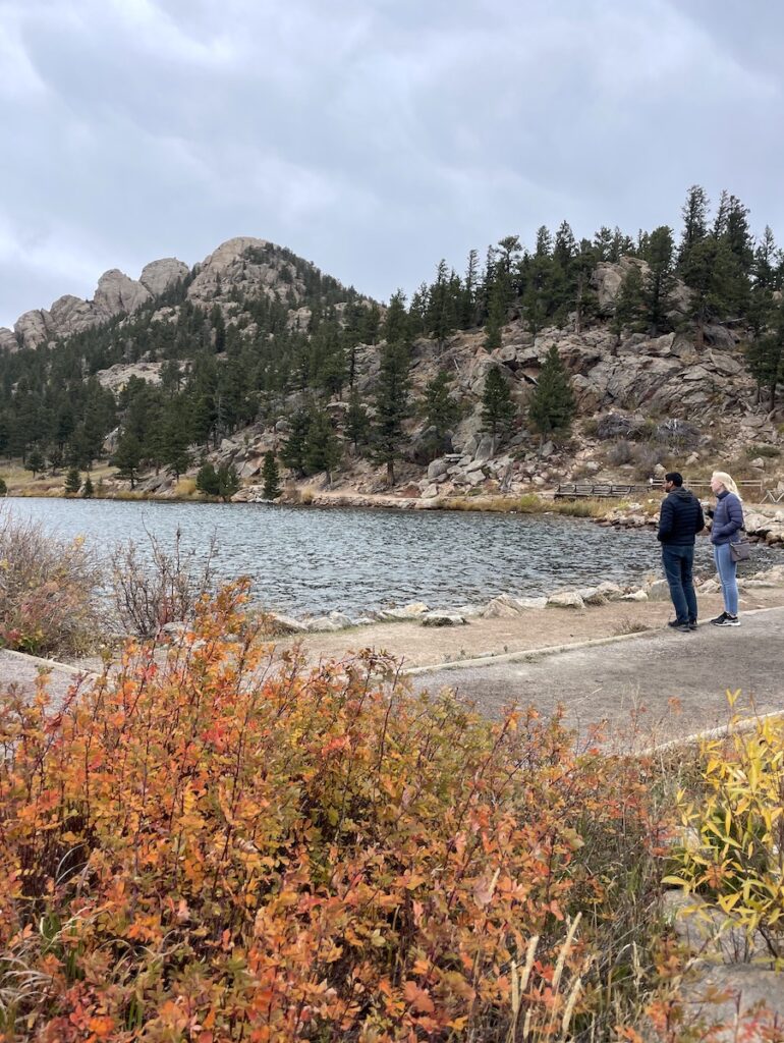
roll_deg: -0.1
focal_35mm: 26
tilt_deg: -0.8
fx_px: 784
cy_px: 522
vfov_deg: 67.3
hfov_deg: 53.1
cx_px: 392
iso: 32
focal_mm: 4.2
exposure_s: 1/997
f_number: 1.6
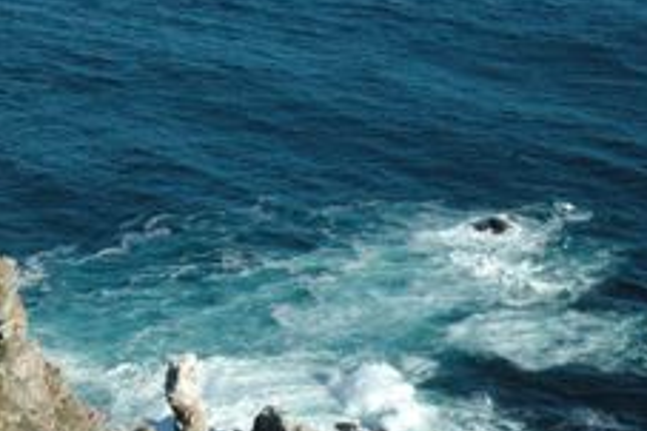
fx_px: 1814
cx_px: 46
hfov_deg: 19.8
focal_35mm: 101
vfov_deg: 13.5
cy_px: 174
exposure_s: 1/125
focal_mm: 34
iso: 1600
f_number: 22
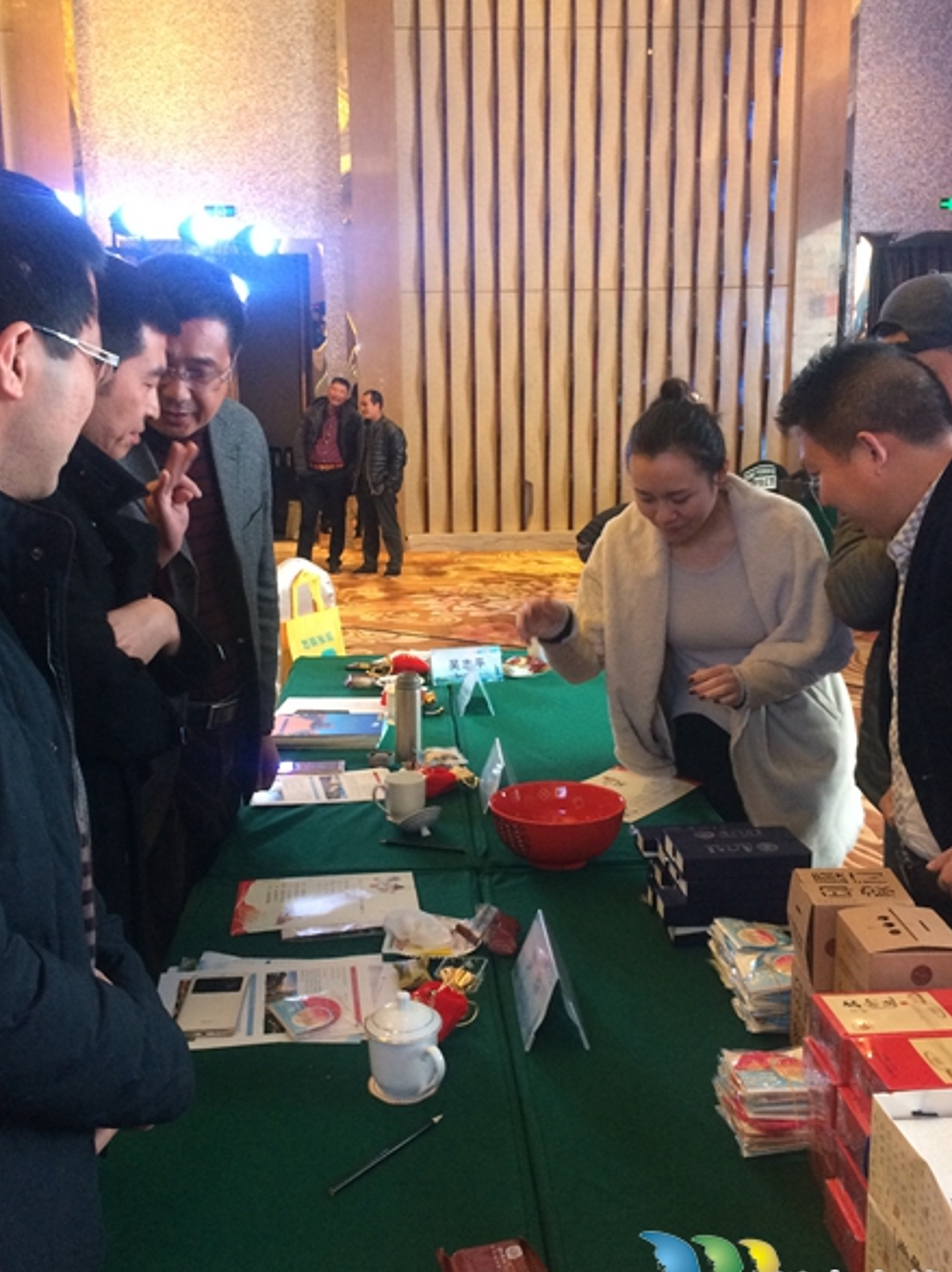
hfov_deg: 42.9
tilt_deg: -11.6
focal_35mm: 33
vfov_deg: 55.4
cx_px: 449
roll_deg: +1.5
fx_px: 1211
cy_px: 646
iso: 320
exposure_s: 1/33
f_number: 2.2
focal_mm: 4.15
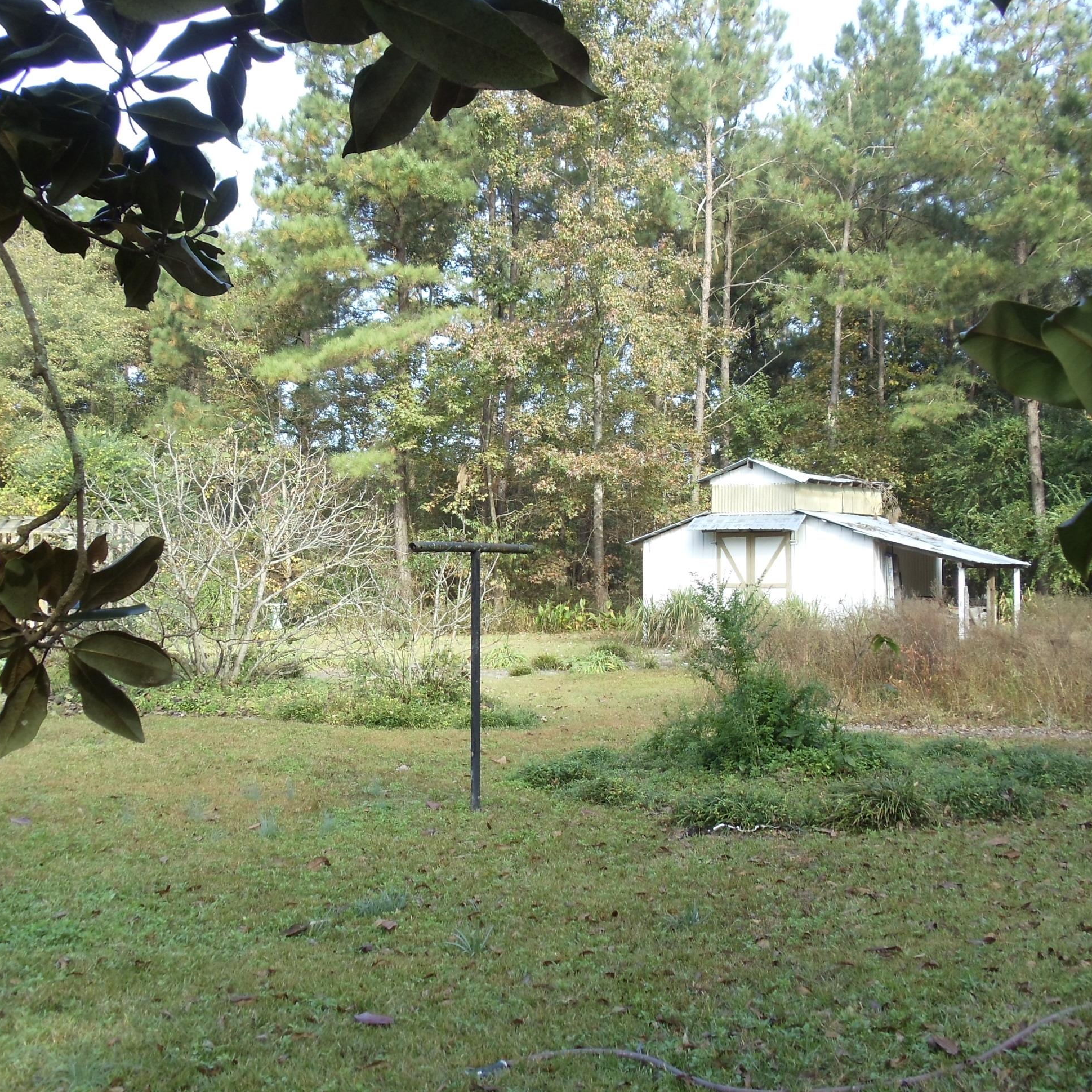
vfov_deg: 32.8
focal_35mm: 52
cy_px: 546
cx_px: 546
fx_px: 1856
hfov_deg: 32.8
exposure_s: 1/60
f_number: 3.5
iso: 80
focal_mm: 6
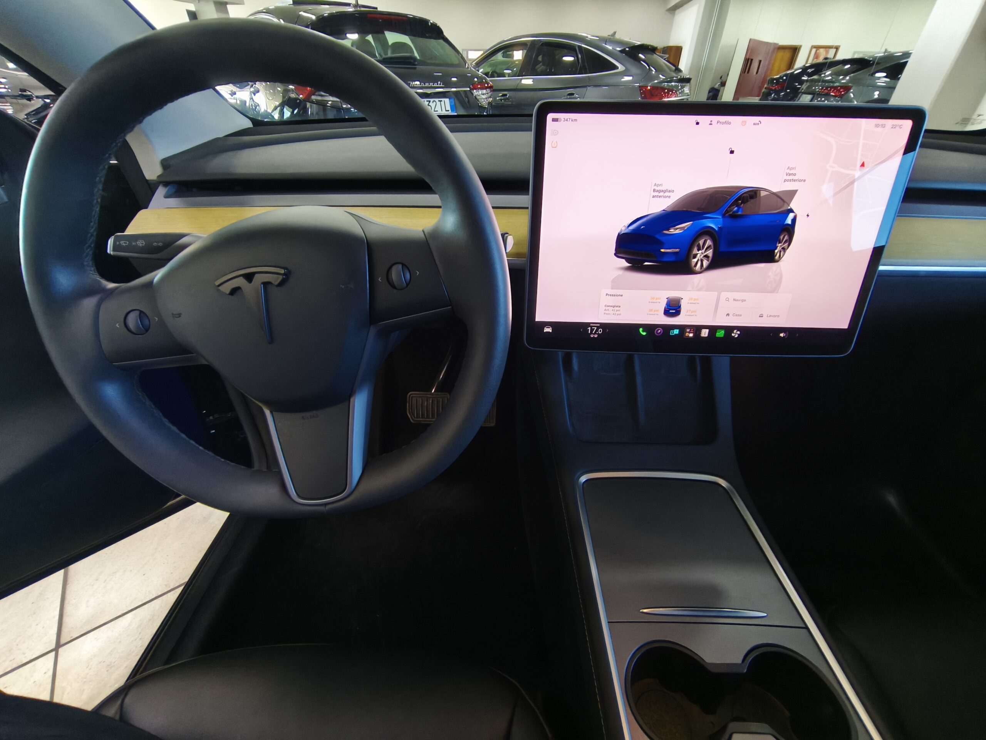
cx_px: 493
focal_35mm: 15
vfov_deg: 81.7
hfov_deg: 98.2
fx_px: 427
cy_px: 370
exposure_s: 1/25
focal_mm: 1.91
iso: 640
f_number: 2.2
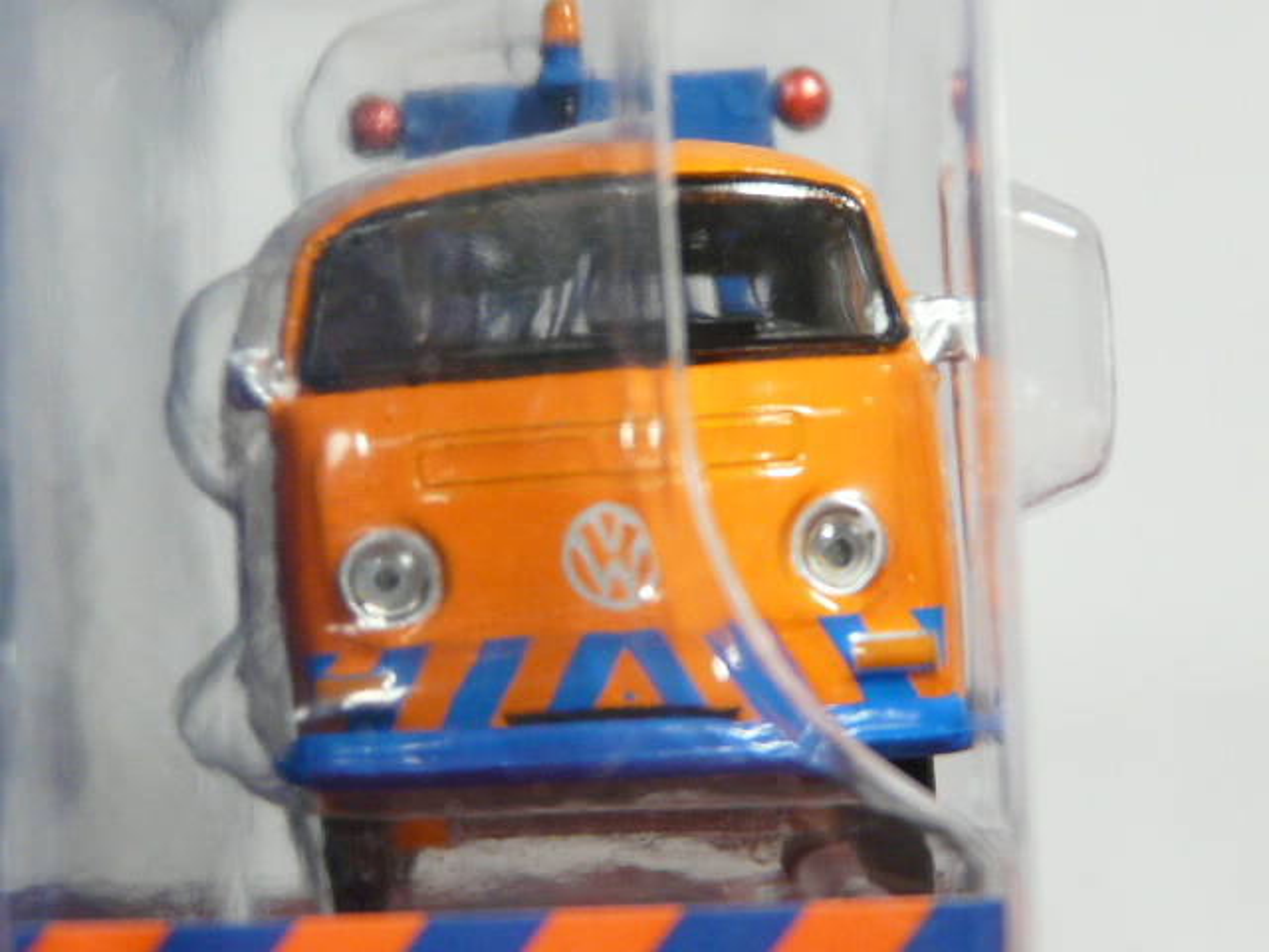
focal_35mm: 161
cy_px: 476
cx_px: 634
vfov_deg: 9.2
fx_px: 5902
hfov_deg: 12.3
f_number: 3.6
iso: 200
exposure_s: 1/50
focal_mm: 16.6
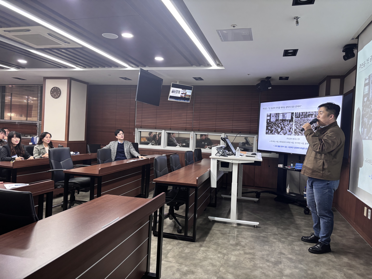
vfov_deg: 53.1
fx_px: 279
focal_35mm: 26
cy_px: 140
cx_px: 186
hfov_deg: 67.3
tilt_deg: -1.6
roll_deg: -2.4
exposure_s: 1/60
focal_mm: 5.96
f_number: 1.6
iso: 200
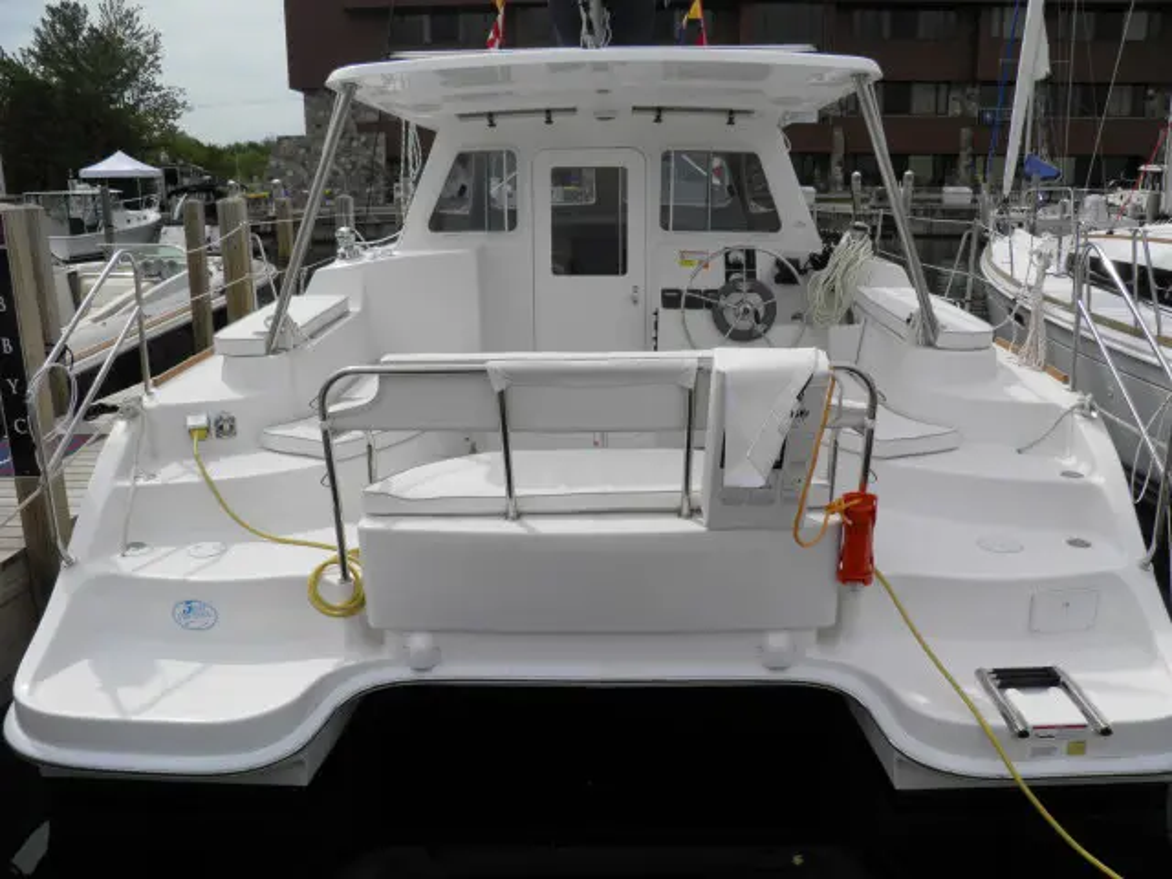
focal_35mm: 28
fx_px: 948
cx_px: 586
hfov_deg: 63.4
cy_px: 440
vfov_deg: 49.7
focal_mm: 4.9
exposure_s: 1/500
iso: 50
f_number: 5.7
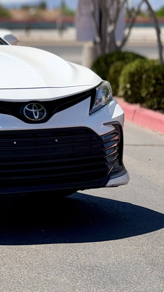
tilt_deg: -4.1
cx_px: -102
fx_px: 1051
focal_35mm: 136
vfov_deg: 15.8
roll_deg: +0.5
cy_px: 96
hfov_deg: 8.7
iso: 64
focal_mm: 6.76
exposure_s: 1/6536
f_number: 1.78
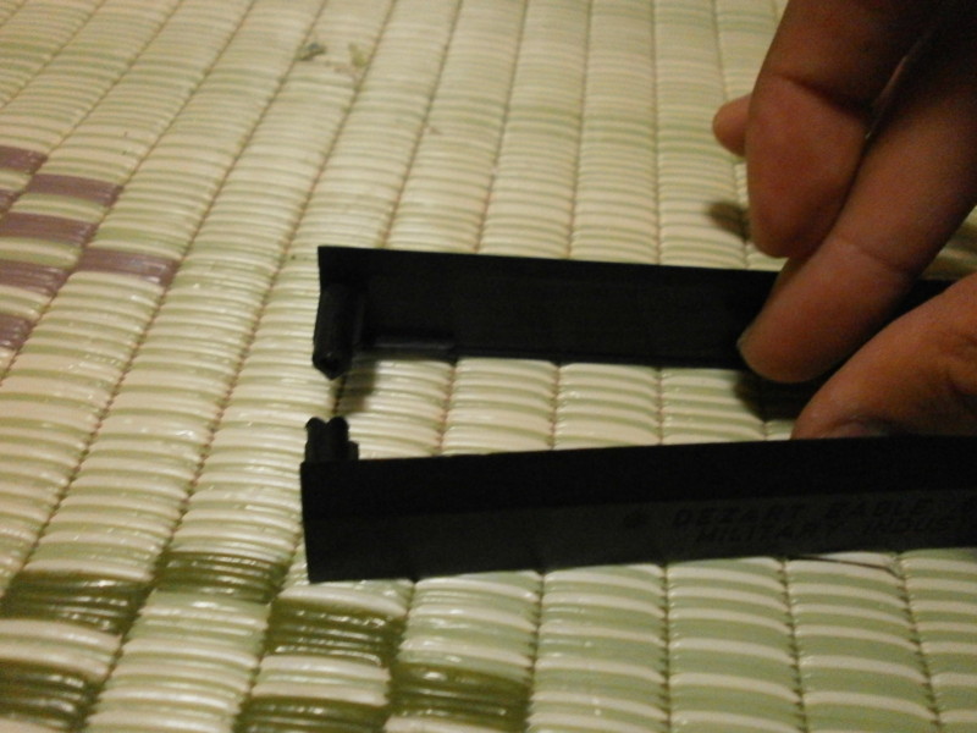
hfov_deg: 56.8
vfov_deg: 44.2
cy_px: 366
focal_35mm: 32
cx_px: 488
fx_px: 903
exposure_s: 1/40
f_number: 3.1
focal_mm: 5.8
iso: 800
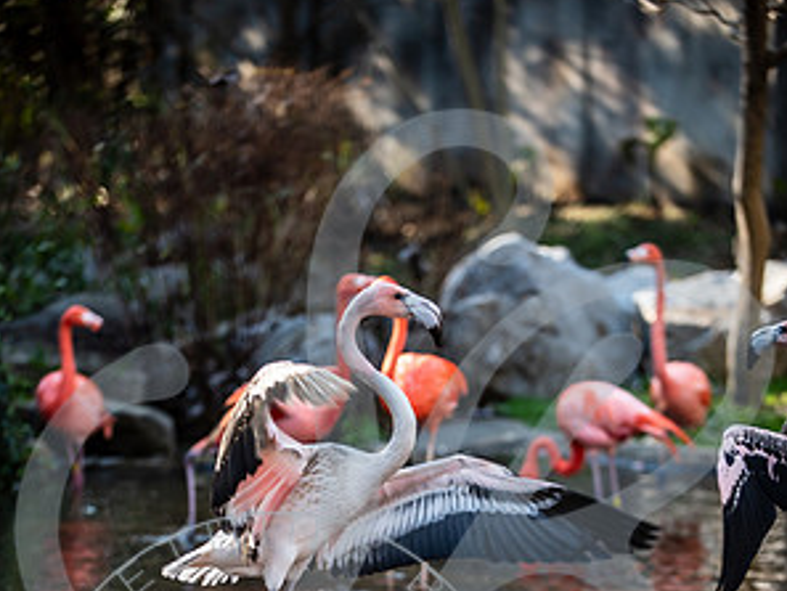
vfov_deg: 9.2
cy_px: 557
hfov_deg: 12.3
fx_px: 3639
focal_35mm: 160
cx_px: 395
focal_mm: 110
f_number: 2.8
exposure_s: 1/400
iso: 200
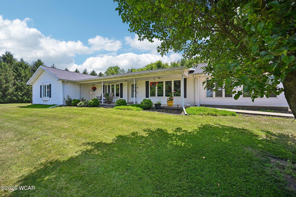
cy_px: 98
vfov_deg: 81.2
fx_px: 115
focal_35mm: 14
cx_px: 148
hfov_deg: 104.3
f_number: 4
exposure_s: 1/1000
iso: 400
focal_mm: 14
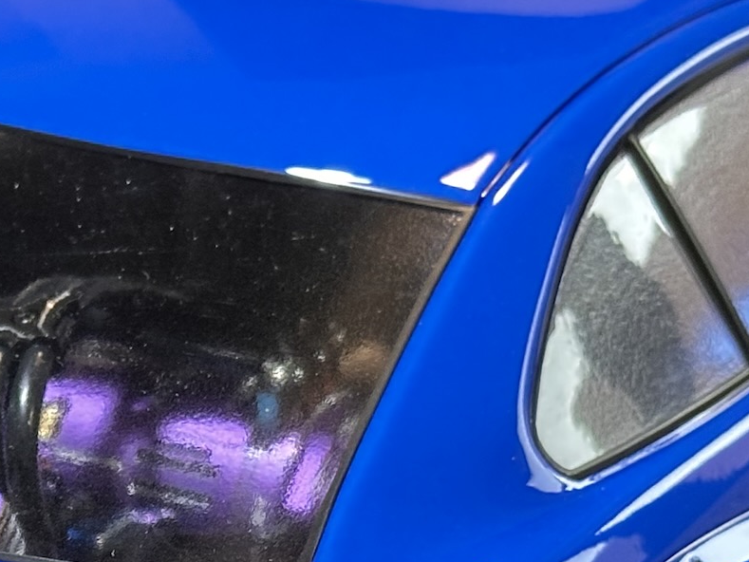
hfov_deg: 12.7
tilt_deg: -29.9
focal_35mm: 152
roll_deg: +0.5
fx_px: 3289
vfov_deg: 9.5
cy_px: 852
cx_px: -103
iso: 250
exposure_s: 1/33
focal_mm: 6.86
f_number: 1.78
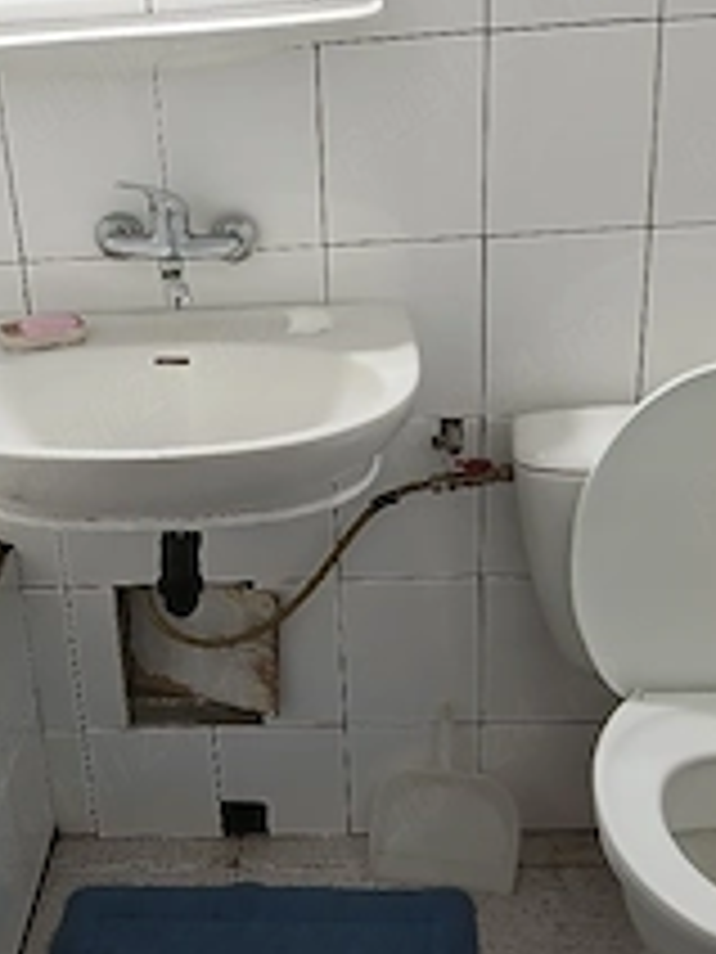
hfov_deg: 29.4
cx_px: 216
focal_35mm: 49
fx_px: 1351
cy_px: 464
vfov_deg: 38.9
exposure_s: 1/60.2
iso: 200
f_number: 1.8
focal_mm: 3.98
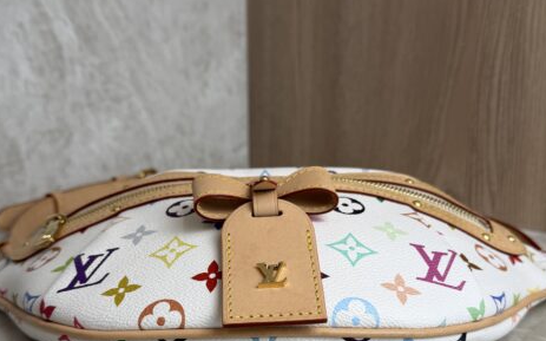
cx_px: 272
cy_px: 250
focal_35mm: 44
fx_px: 654
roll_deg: -0.8
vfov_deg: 28.8
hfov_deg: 45.3
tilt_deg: -15.7
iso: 64
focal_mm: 6.76
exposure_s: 1/218
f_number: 1.78
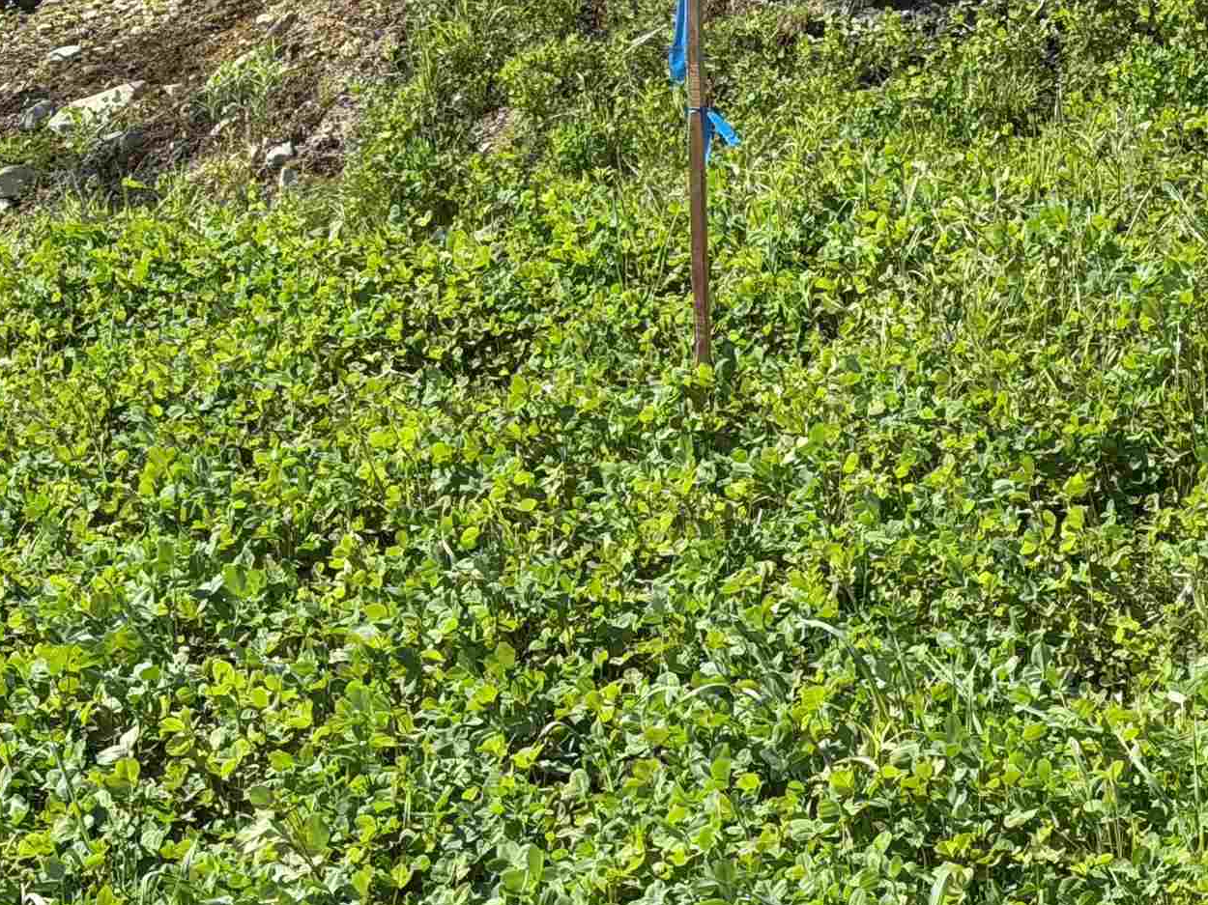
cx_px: 762
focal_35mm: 118
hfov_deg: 16.7
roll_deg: +2.9
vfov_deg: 12.5
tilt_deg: -4.9
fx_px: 4117
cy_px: 555
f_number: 1.78
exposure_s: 1/2273
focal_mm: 6.76
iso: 64
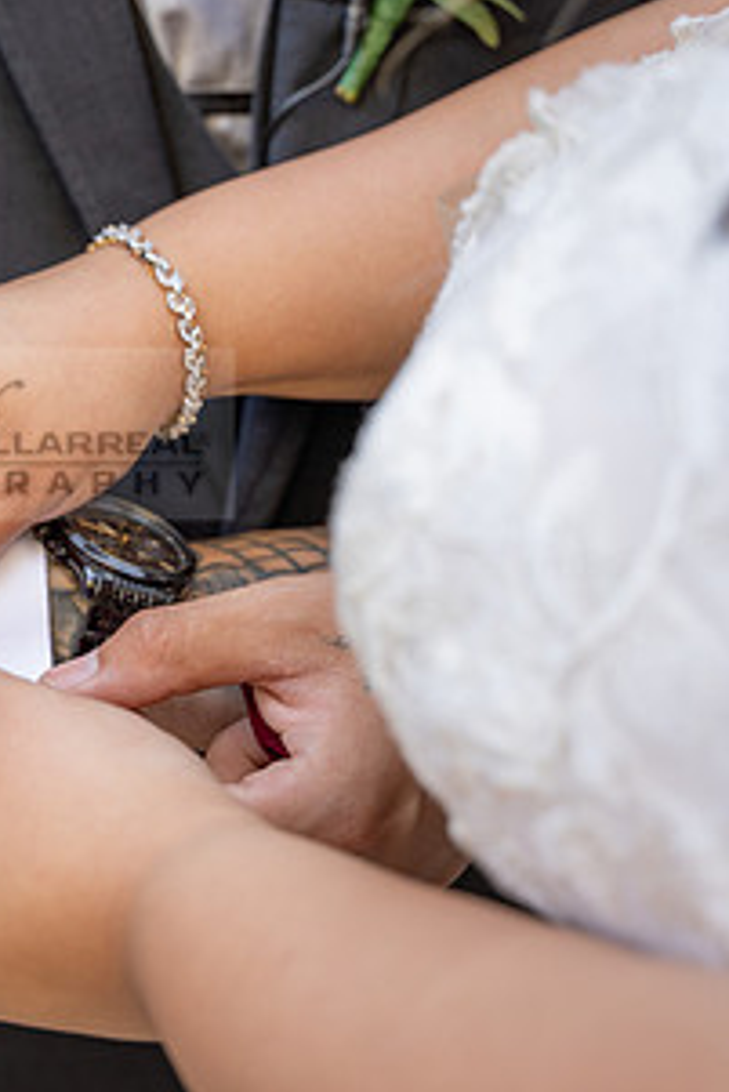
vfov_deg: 23.1
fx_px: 2670
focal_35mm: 88
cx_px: -73
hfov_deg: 15.2
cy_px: 434
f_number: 3.2
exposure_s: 1/80
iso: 125
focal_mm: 45.7
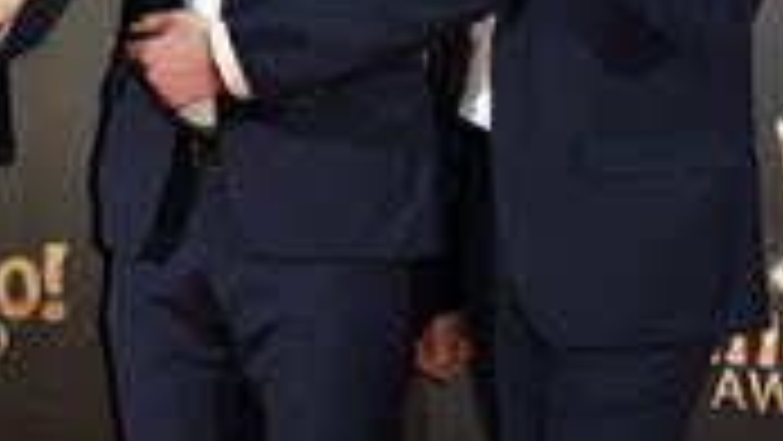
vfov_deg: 7.7
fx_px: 3261
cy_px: -58
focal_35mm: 157
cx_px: -218
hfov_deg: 13.2
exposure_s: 1/160
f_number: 5.6
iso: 1000
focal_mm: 58
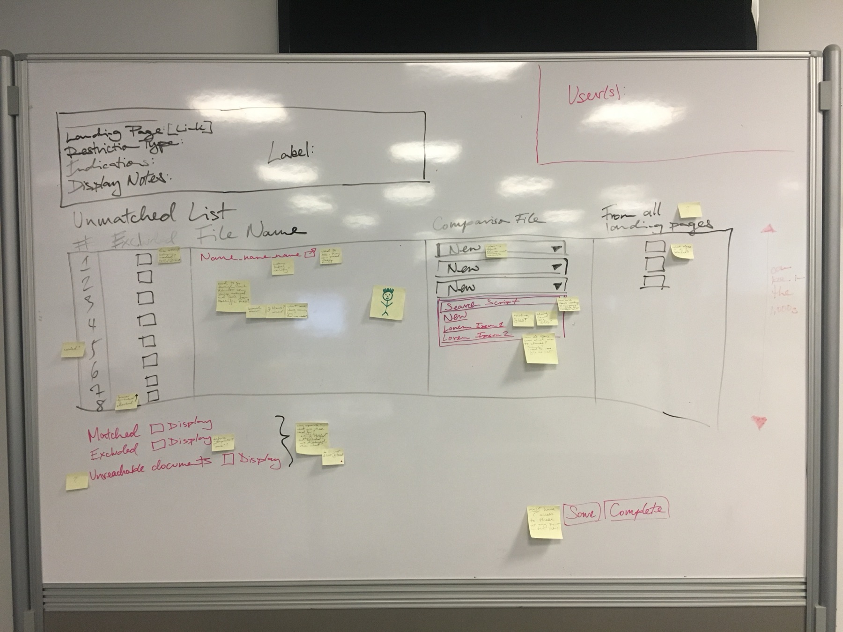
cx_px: 422
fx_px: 706
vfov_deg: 48.2
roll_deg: +0.3
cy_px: 316
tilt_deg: -2.1
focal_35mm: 29
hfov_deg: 61.7
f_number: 2.2
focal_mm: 4.15
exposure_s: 1/30
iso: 100
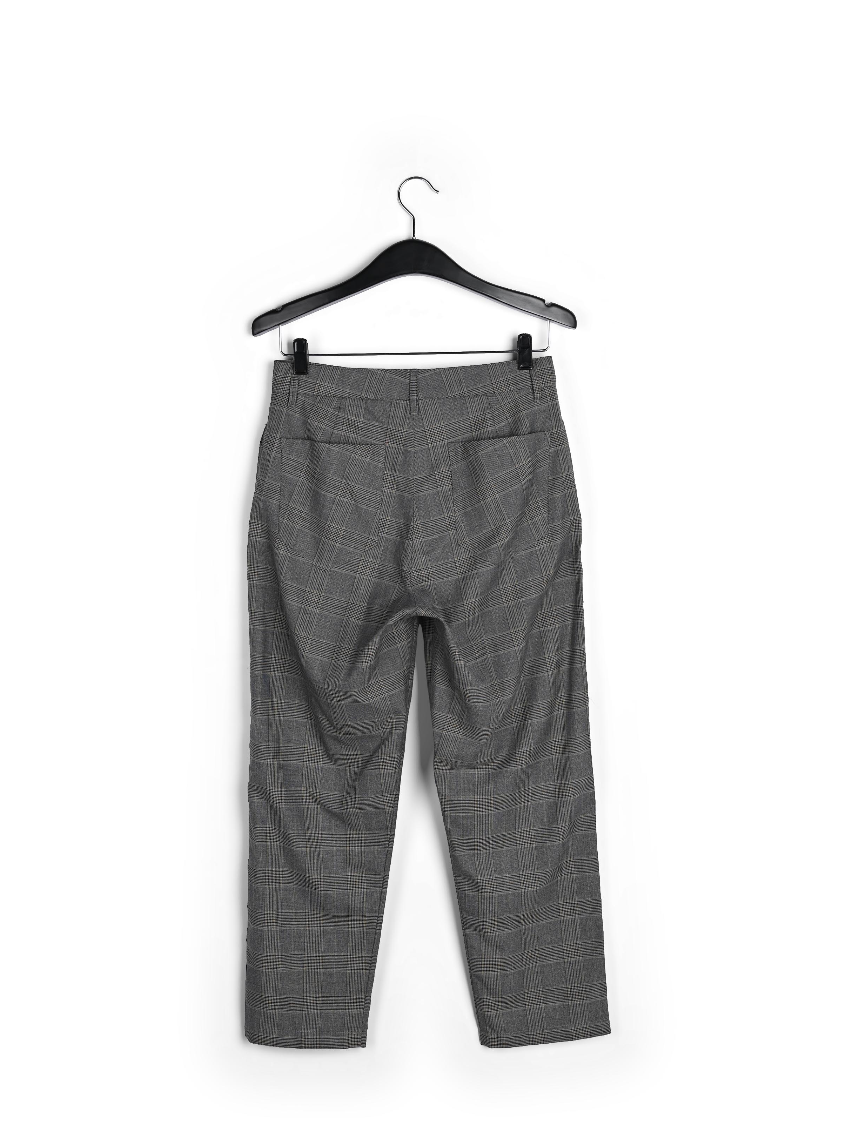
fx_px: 1753
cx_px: 415
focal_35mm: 53
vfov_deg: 36.1
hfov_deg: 27.5
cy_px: 678
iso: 100
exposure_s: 1/125
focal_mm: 45
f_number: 11
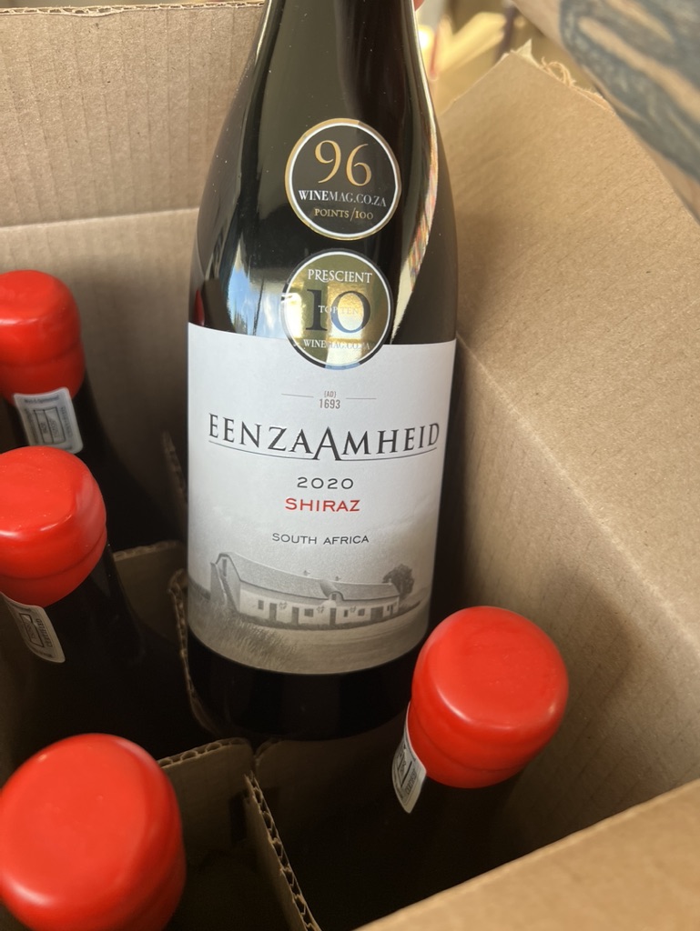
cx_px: 350
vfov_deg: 67.3
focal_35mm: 26
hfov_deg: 53.1
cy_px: 466
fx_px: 700
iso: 50
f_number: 1.5
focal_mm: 5.7
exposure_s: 1/121
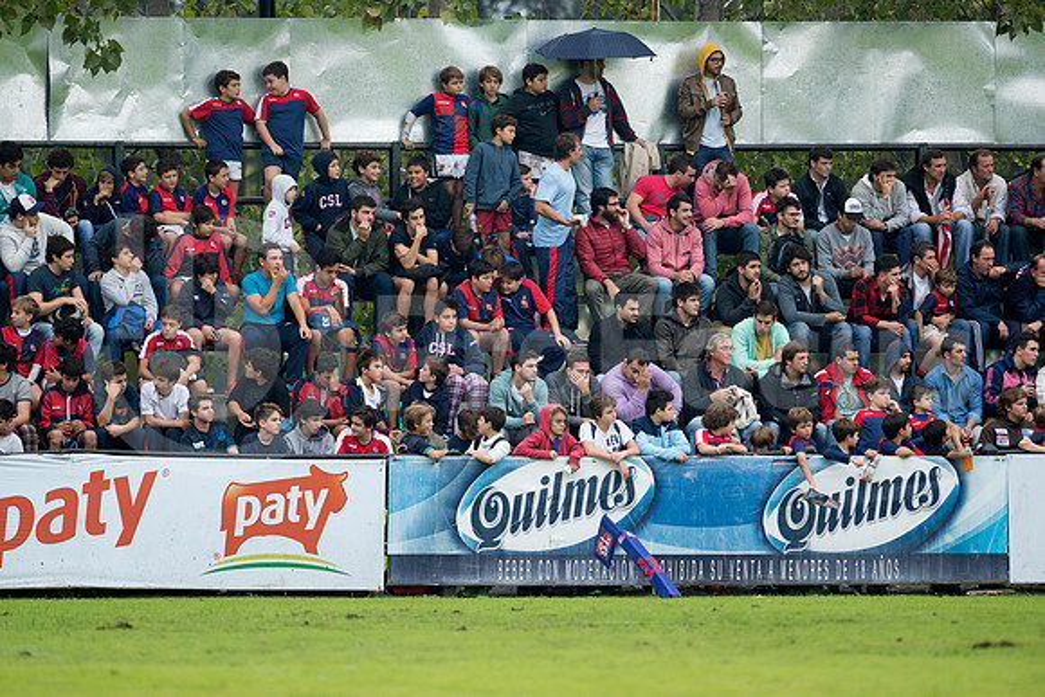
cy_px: 348
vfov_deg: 4.6
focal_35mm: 300
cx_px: 522
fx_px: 8710
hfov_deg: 6.9
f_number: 2.8
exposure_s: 1/2500
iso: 1100
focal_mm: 300
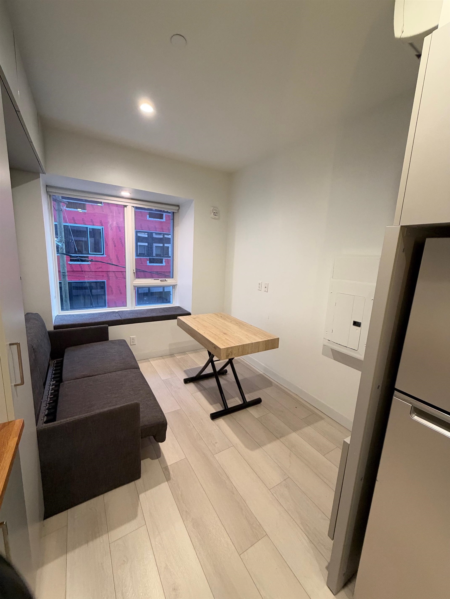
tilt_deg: -9.9
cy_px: 300
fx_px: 243
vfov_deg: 102.1
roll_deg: -2.8
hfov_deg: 85.7
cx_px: 225
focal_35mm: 14
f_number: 2.2
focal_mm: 2.22
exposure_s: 1/60
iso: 400
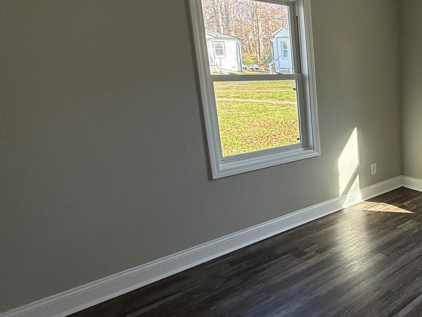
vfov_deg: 48.2
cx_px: 436
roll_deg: +0.9
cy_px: 143
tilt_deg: -10.1
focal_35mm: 29
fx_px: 354
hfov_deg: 48.7
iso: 64
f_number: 2.2
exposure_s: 1/133
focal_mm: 2.22
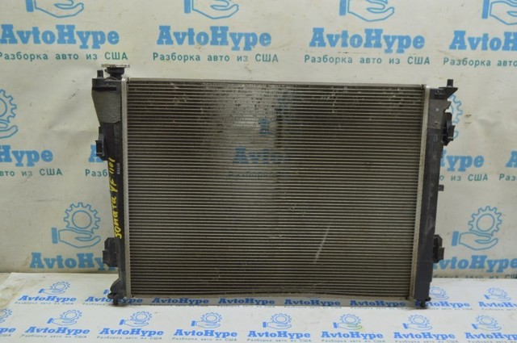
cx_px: 258
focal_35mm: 36
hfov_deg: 53.2
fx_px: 516
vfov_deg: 36.8
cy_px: 172
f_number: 5.6
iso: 400
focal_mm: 24
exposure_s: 1/20
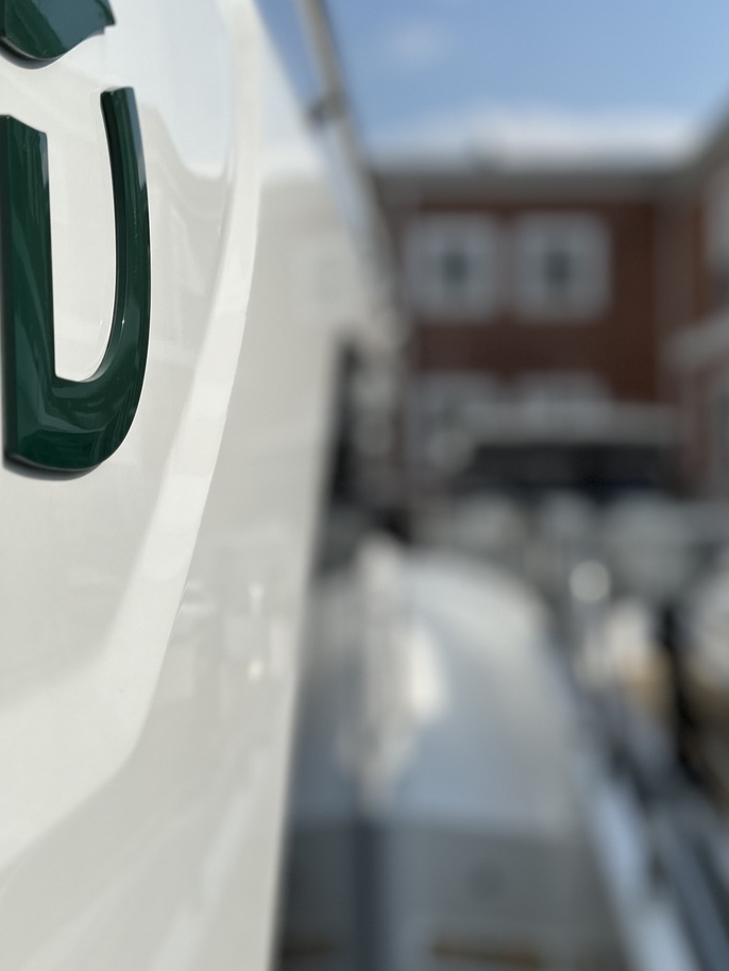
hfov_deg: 34.3
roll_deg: +0.6
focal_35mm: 42
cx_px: 317
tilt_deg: +5.8
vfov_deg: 44.6
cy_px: 394
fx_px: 1179
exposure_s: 1/15625
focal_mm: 6.86
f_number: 1.78
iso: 80
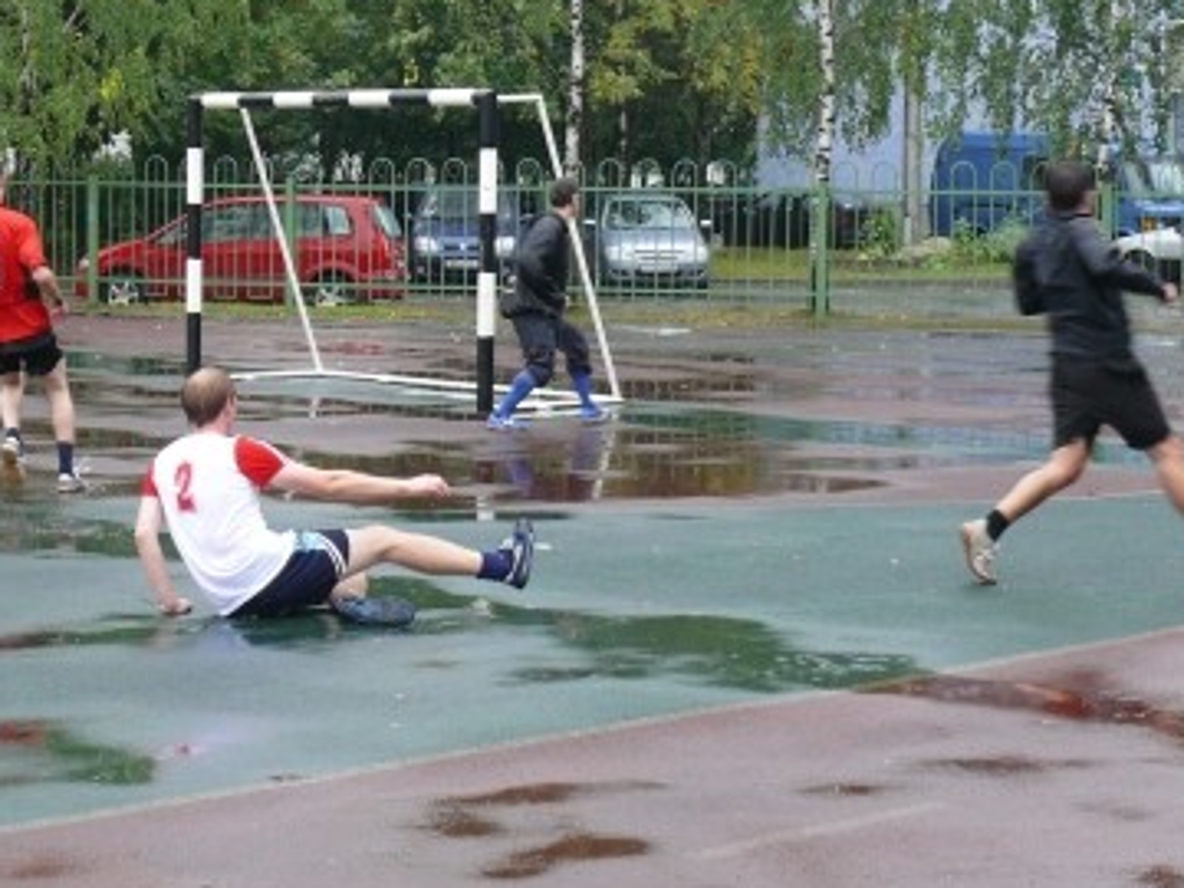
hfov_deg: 22.3
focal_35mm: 87
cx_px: 306
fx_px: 2976
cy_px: 329
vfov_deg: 16.9
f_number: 3.2
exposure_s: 1/100
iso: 100
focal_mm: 9.7
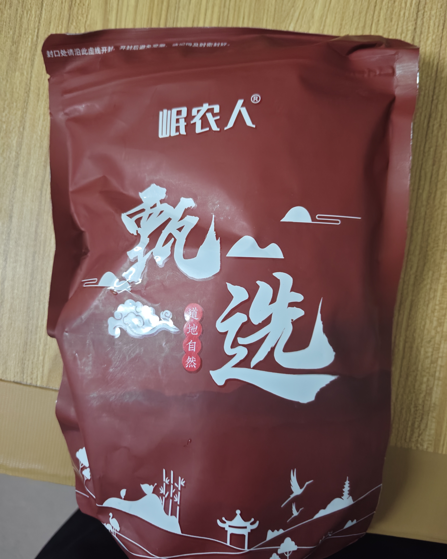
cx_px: 224
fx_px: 397
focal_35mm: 24
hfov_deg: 58.8
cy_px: 277
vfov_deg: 70.3
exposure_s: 1/33.3
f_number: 1.88
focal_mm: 5.56
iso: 1550
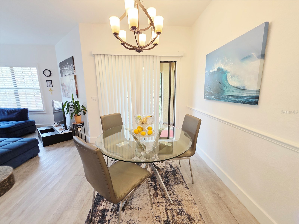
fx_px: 112
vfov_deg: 89.9
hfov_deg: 106.2
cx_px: 150
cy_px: 112
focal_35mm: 13
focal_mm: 2.2
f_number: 1.9
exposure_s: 1/120
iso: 250
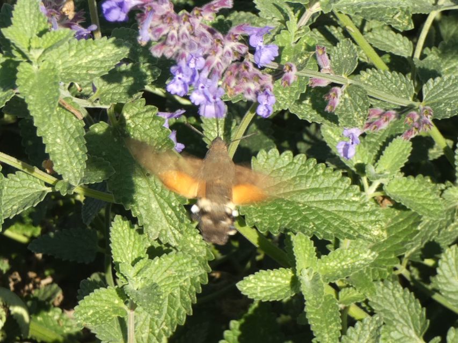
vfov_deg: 5.8
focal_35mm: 258
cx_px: 229
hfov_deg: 7.7
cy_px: 172
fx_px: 3414
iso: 80
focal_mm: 46.2
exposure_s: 1/80
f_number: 5.5
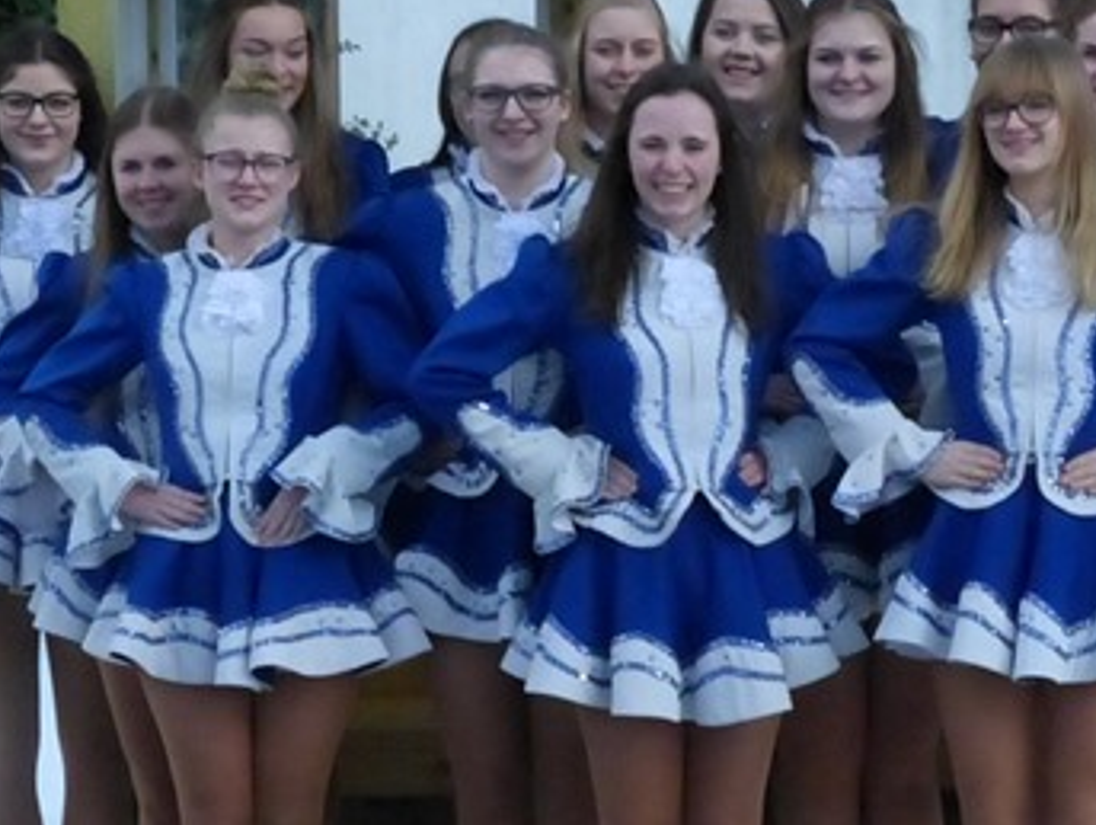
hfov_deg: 10.6
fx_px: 5895
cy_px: 545
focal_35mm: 186
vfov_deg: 8.0
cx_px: 610
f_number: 8
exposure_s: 1/2000
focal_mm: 18.7
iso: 1600
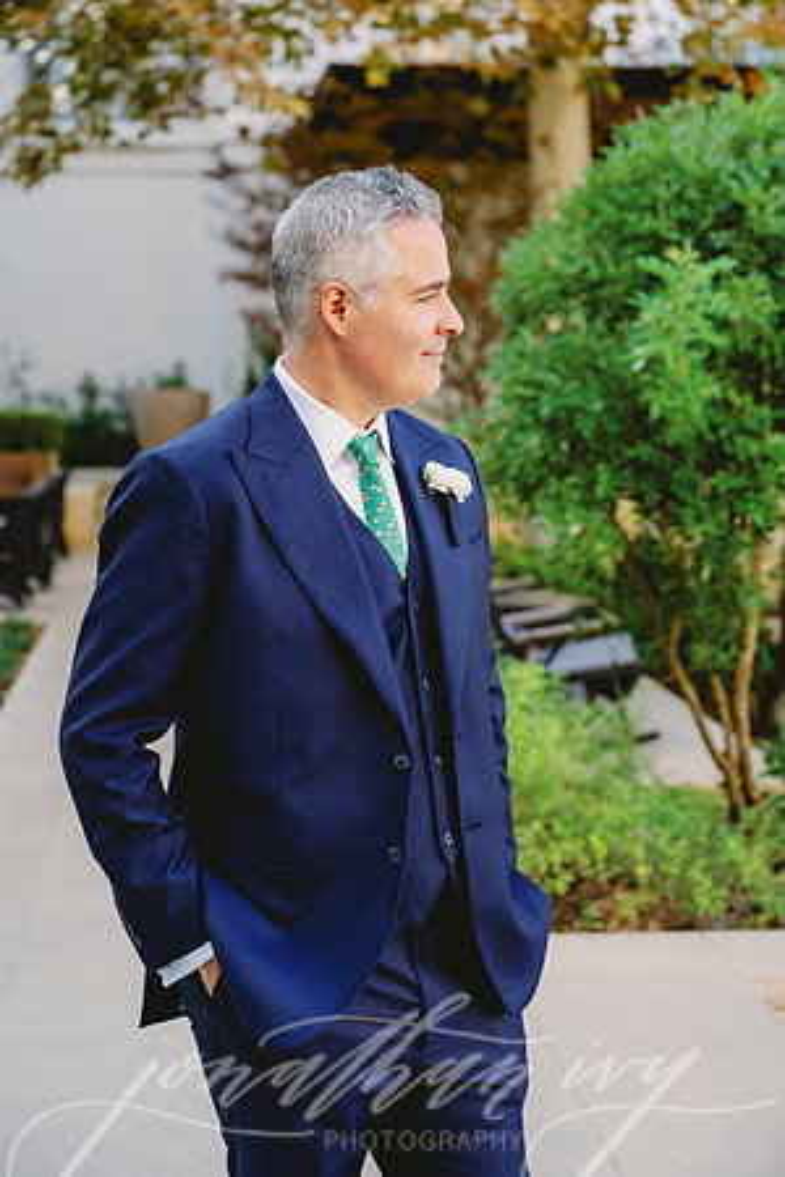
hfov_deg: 21.2
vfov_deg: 31.4
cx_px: 392
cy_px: 588
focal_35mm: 64
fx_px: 2093
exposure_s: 1/500
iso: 500
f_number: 4
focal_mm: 64
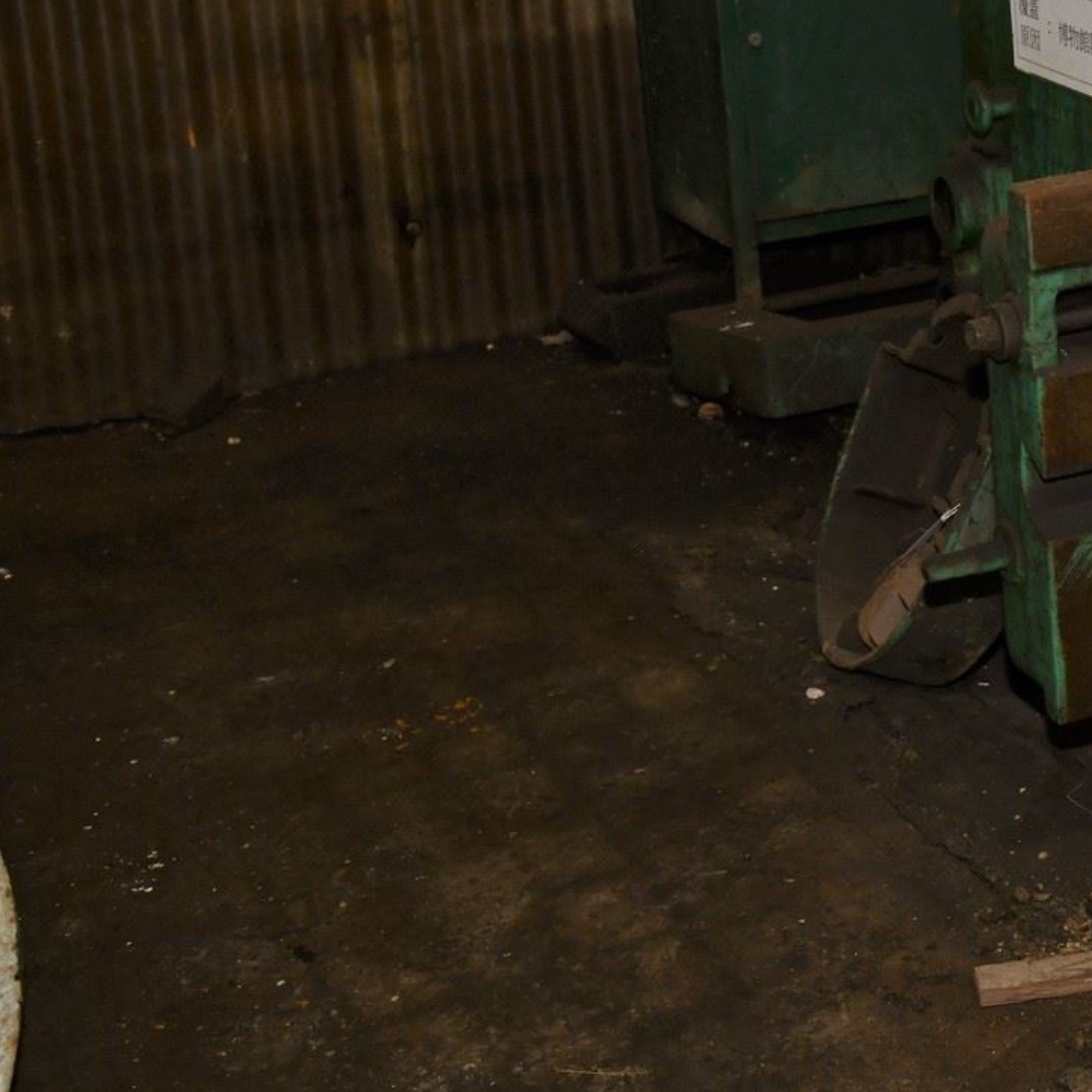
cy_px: 82
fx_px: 3034
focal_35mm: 85
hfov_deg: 19.0
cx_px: 1384
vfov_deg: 20.0
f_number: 4.8
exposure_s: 1/60
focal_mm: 35
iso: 800
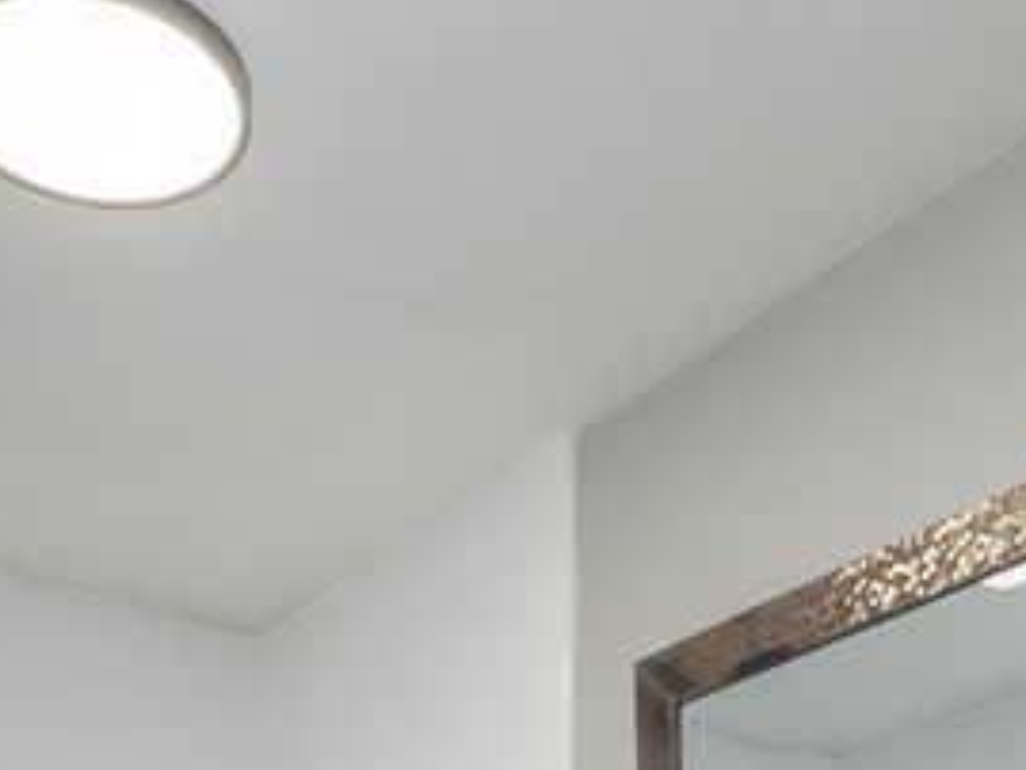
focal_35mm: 57
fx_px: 1690
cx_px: 526
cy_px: 1399
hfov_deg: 33.8
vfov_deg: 19.2
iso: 160
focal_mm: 7
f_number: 8
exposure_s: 1/13
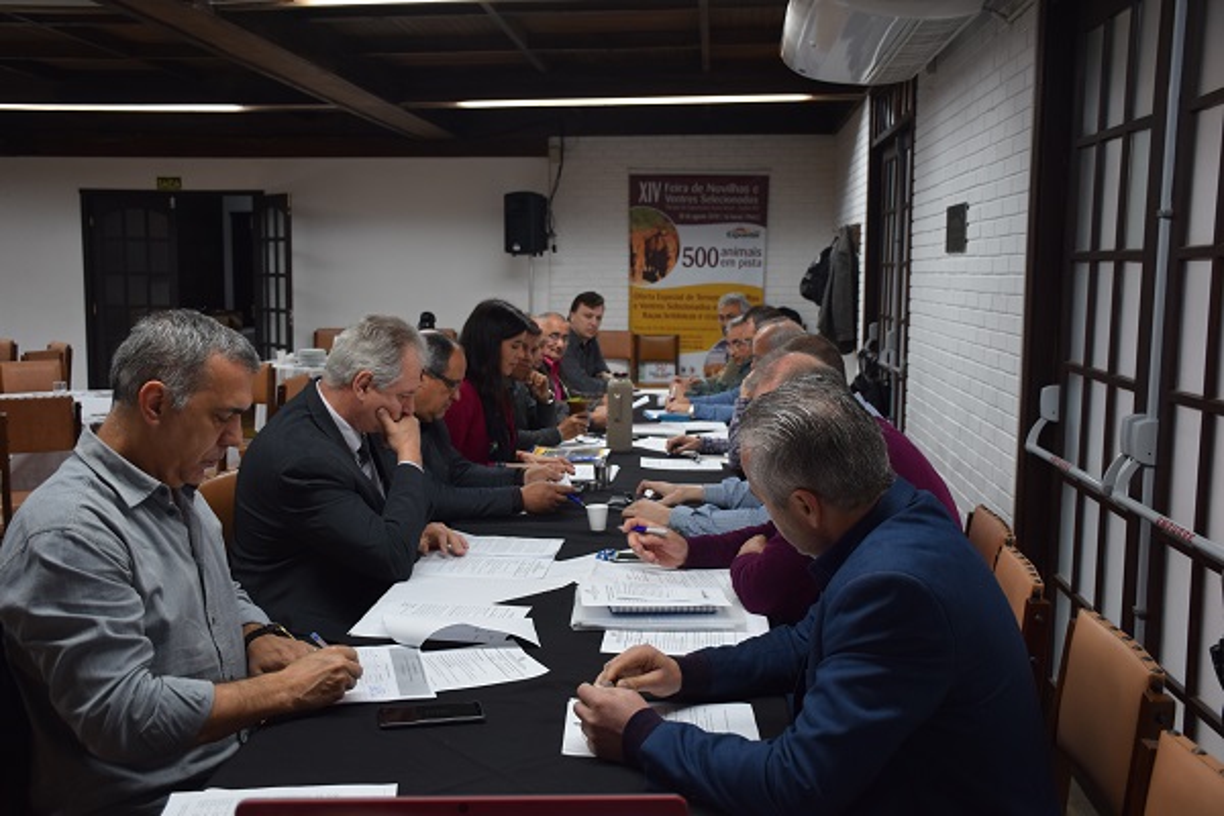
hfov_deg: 55.1
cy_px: 408
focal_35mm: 34
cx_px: 612
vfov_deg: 38.4
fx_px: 1173
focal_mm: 23
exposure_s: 1/60
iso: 450
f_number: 4
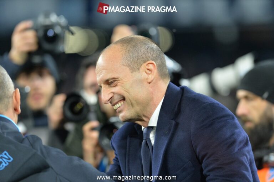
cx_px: 137
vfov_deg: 4.6
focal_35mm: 300
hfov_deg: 6.9
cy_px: 91
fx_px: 2282
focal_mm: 300
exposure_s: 1/500
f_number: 4
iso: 3200
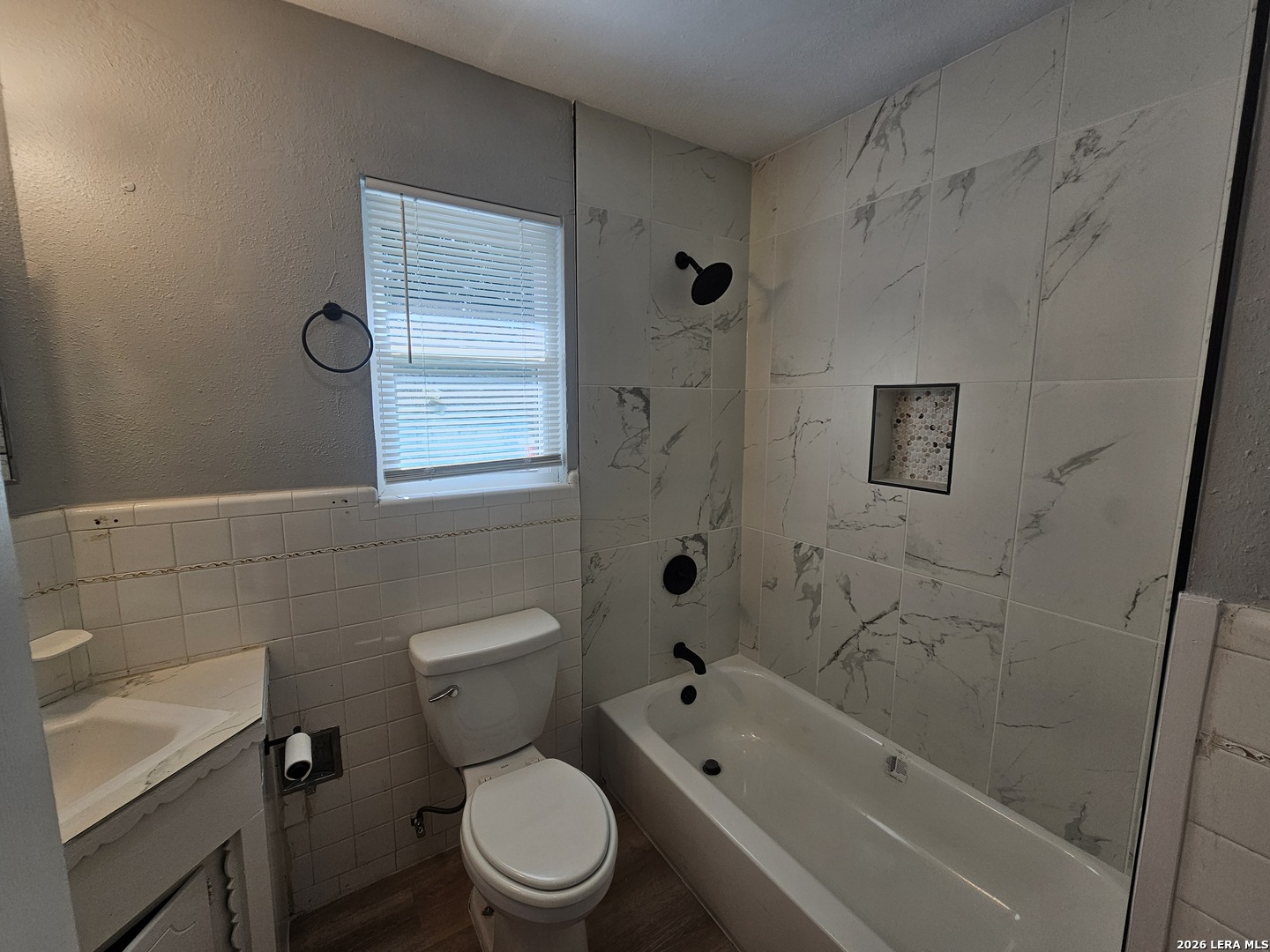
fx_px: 477
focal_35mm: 13
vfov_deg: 89.9
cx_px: 635
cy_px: 476
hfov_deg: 106.2
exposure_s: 1/120
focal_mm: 2.2
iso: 50
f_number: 2.2
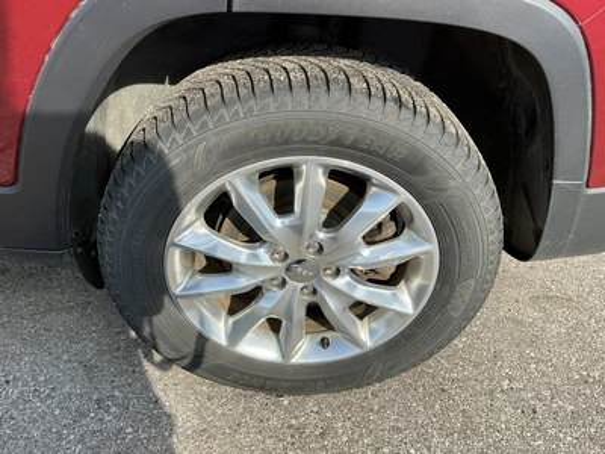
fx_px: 489
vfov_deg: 49.7
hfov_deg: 63.4
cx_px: 302
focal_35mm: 28
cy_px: 227
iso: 25
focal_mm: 3
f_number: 1.8
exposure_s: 1/929
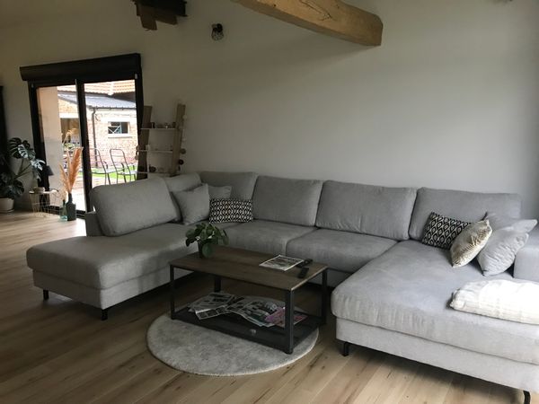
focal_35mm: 28
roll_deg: +0.7
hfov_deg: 63.4
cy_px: 202
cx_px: 270
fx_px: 436
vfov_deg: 49.7
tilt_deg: -9.1
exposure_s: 1/17
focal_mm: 3.99
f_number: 1.8
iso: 100
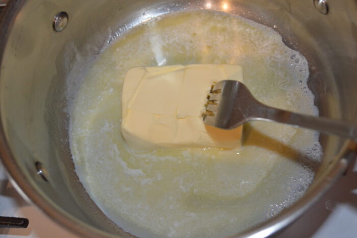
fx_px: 520
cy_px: 119
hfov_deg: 37.9
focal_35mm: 52
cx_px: 178
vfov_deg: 25.7
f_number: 5
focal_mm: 35
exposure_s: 1/30
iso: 800
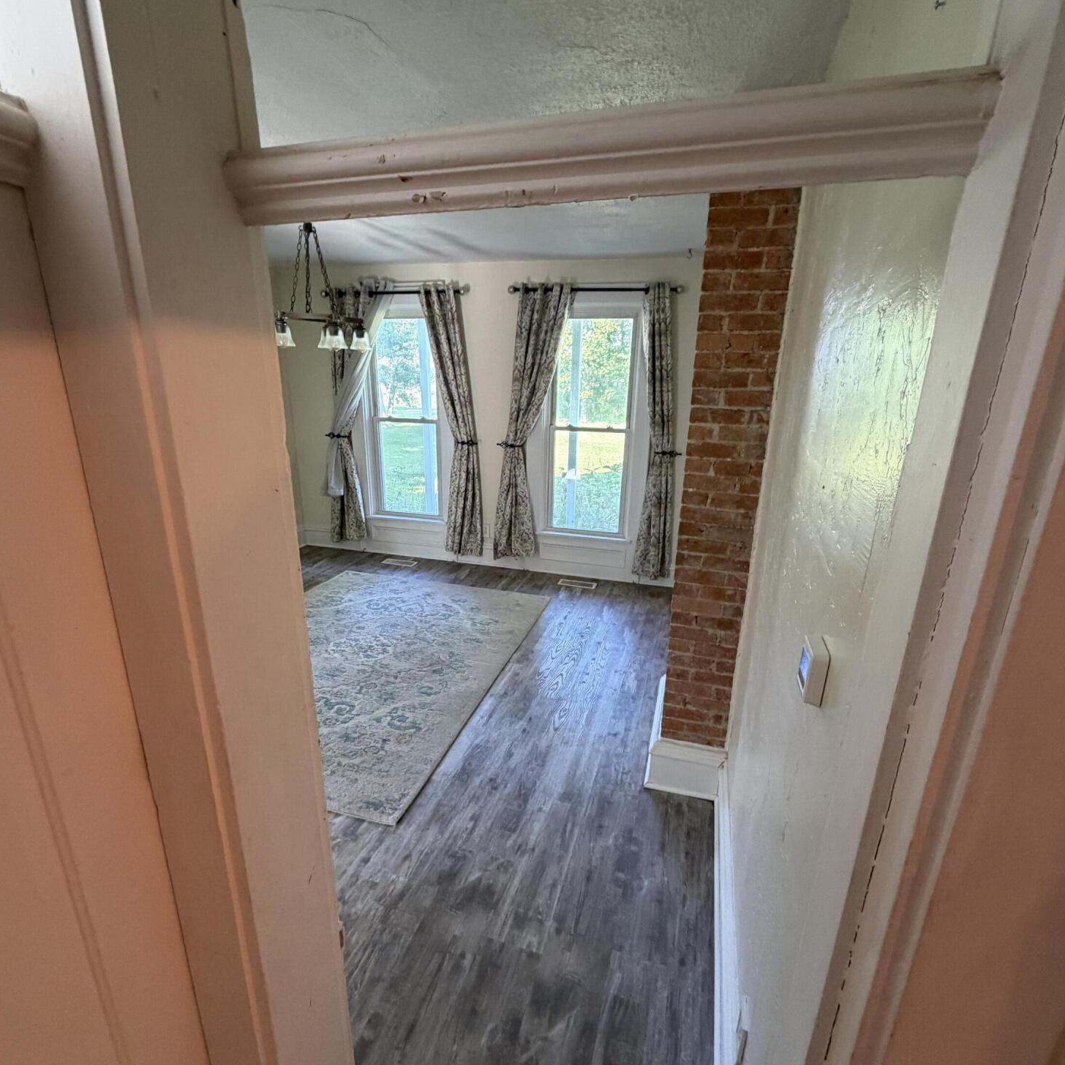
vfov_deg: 83.8
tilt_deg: -18.0
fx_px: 592
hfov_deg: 84.0
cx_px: 524
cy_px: 578
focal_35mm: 17
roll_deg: -0.4
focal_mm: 2.22
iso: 320
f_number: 2.2
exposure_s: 1/65
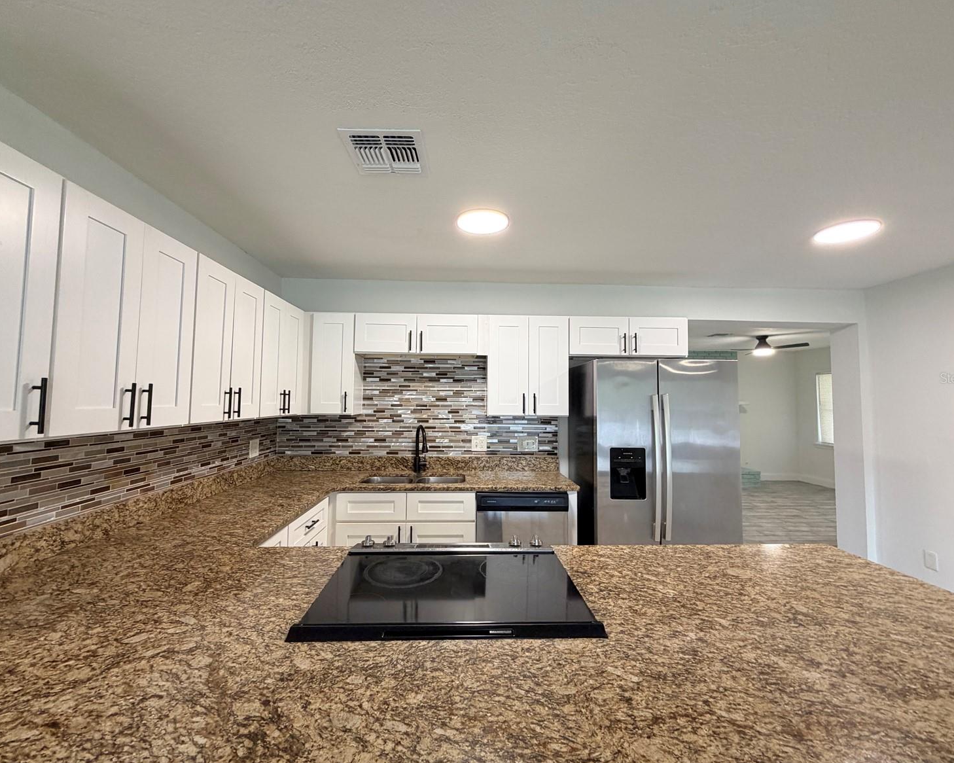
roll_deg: -0.8
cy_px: 378
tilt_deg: +2.8
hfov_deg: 96.8
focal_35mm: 15
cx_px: 478
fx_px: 423
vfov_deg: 84.0
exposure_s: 1/60
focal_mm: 2.22
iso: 160
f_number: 2.2
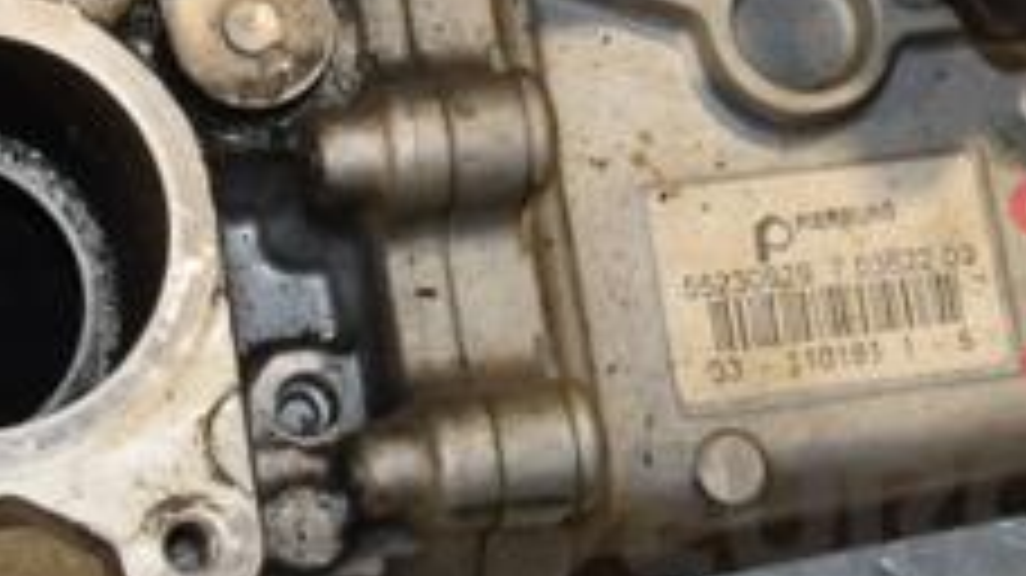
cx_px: 540
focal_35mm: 186
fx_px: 5068
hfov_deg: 11.6
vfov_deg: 6.5
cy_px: -90
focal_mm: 45
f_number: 9
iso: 800
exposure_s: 1/200
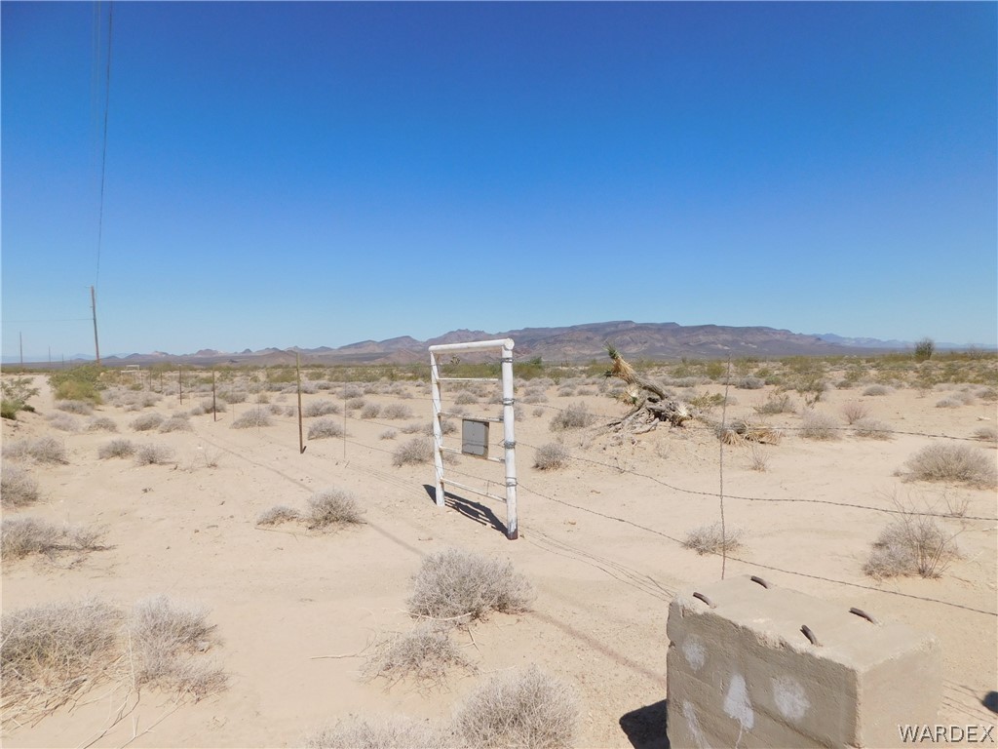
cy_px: 374
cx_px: 499
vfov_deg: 58.9
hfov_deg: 73.9
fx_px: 663
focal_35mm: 23
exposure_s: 1/1000
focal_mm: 4
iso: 125
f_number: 6
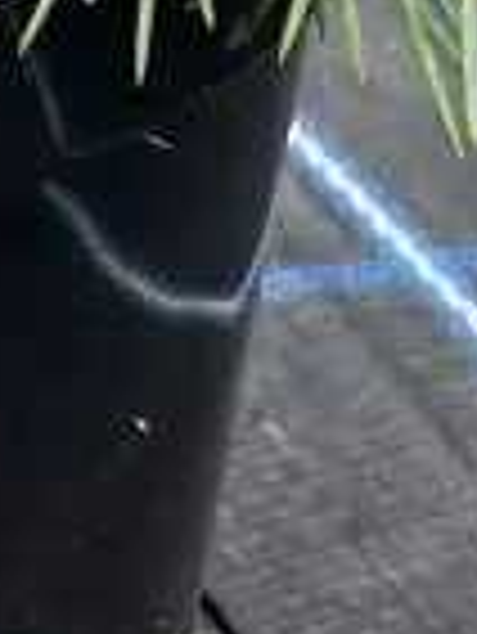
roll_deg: -4.7
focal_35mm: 199
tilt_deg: -22.3
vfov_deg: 9.3
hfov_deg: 7.3
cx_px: -338
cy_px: -616
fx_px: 3651
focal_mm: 5.1
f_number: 1.6
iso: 50
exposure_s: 1/341
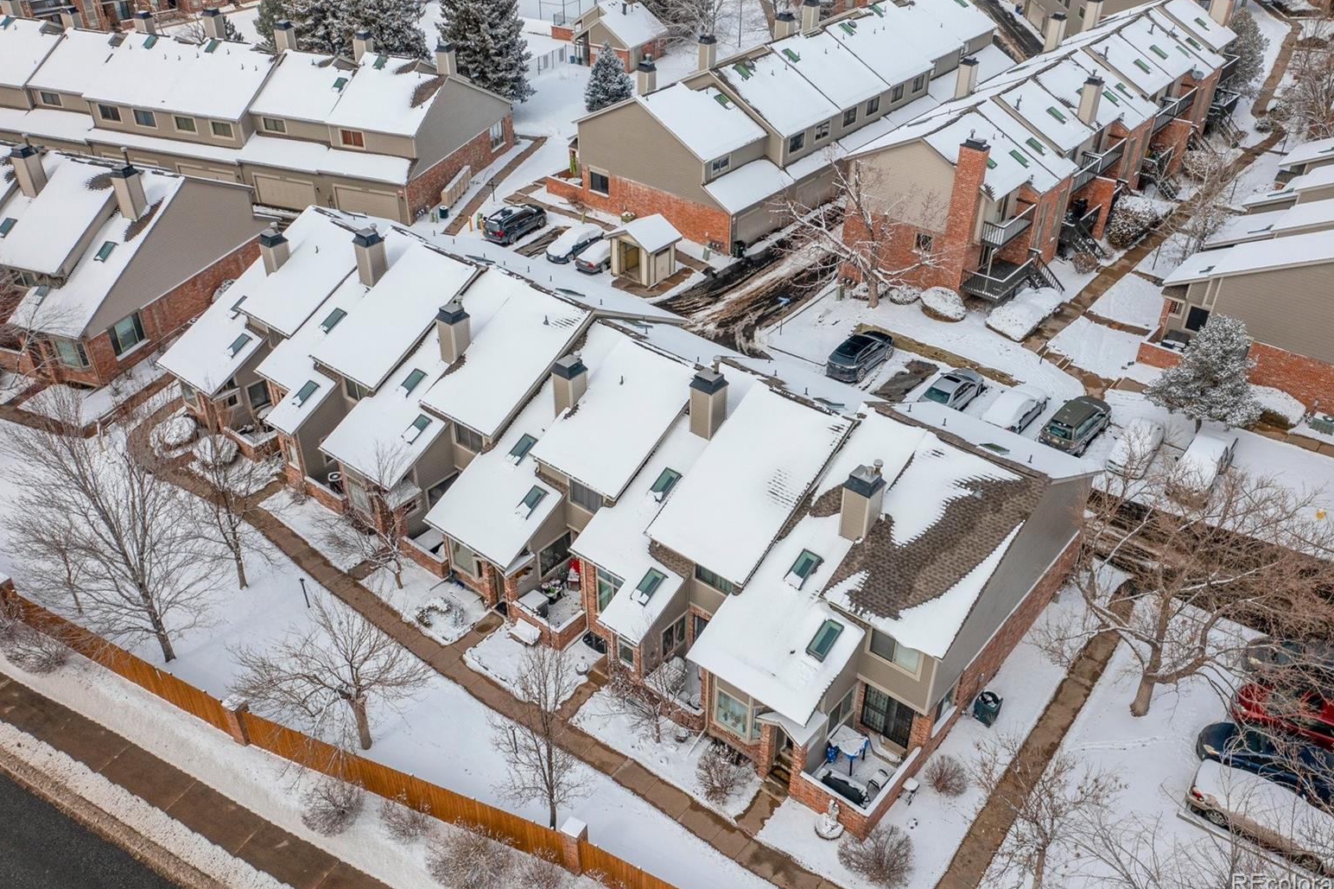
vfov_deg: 45.0
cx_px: 680
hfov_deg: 63.7
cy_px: 441
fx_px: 1074
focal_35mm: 29
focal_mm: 10.26
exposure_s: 1/160
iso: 100
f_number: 4.5
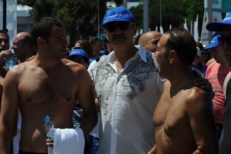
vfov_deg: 17.0
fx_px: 513
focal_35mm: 80
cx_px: 116
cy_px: 77
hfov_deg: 25.4
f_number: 13
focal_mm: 80
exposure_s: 1/640
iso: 200
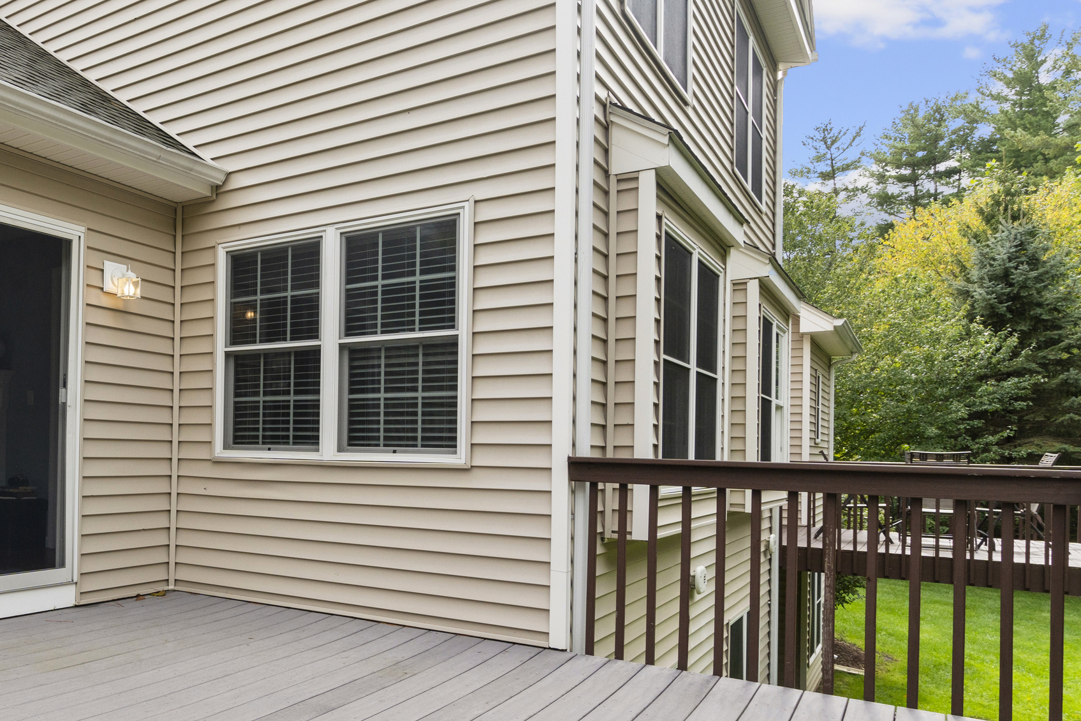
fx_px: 871
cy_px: 430
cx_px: 132
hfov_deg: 56.1
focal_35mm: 29
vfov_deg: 44.7
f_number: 9
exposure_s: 1/25
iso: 250
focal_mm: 16
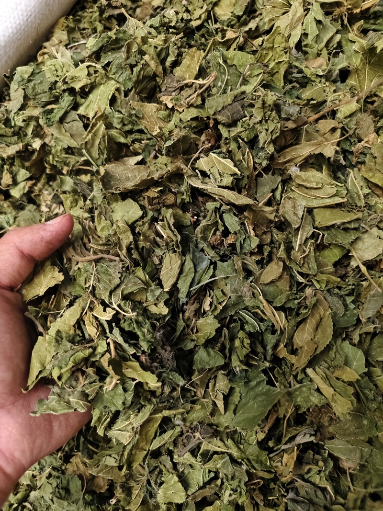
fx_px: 339
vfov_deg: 73.9
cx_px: 192
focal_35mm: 23
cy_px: 256
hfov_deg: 58.9
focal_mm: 5.56
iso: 4577
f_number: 1.88
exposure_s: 1/247
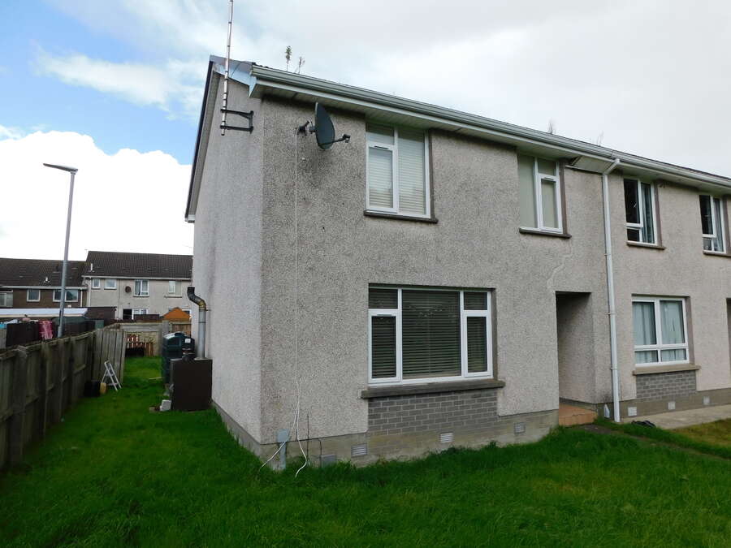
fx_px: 486
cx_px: 366
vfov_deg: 58.9
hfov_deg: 73.9
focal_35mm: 23
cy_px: 274
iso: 125
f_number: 3
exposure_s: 1/1000
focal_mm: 4
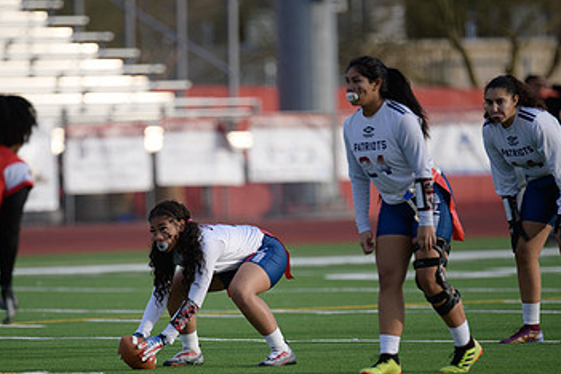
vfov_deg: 2.8
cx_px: 213
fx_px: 7729
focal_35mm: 496
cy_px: 285
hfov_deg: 4.2
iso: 400
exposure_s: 1/3200
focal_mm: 300
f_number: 2.8
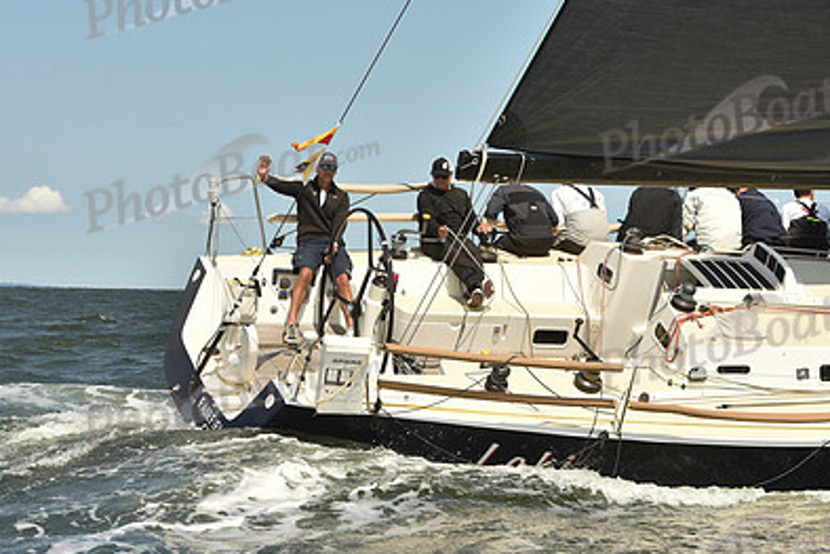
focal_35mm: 103
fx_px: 2375
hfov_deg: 19.8
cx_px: 491
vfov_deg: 13.3
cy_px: 258
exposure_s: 1/800
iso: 250
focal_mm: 70
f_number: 10
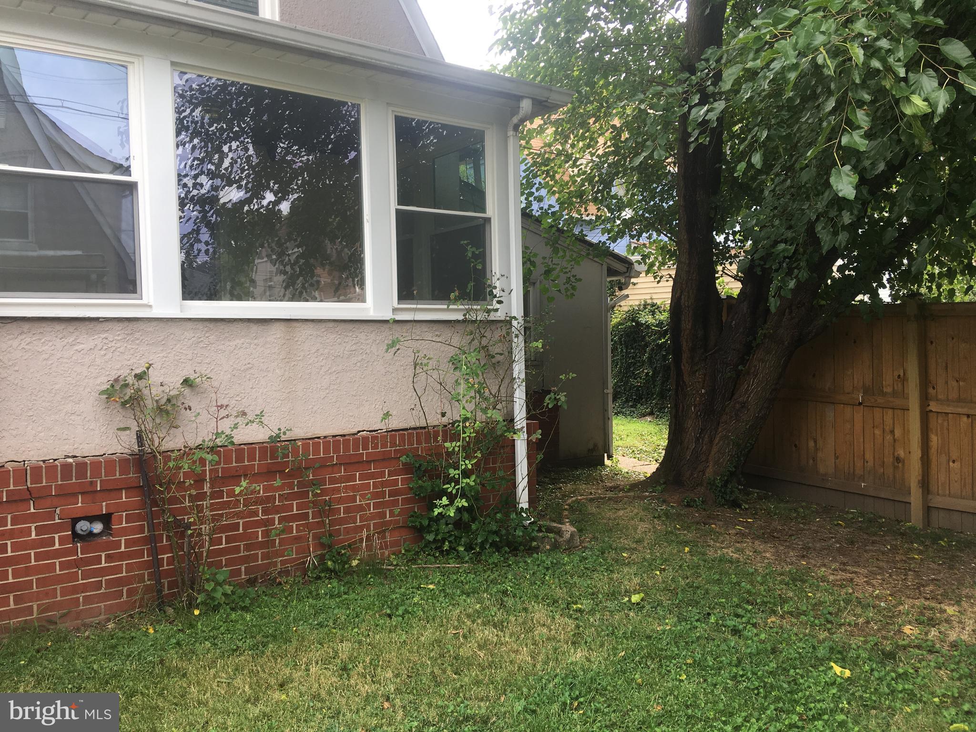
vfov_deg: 48.2
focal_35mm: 29
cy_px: 366
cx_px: 488
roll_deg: +2.2
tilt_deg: -0.1
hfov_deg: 61.7
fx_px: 818
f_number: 2.2
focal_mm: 4.15
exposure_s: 1/178
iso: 25
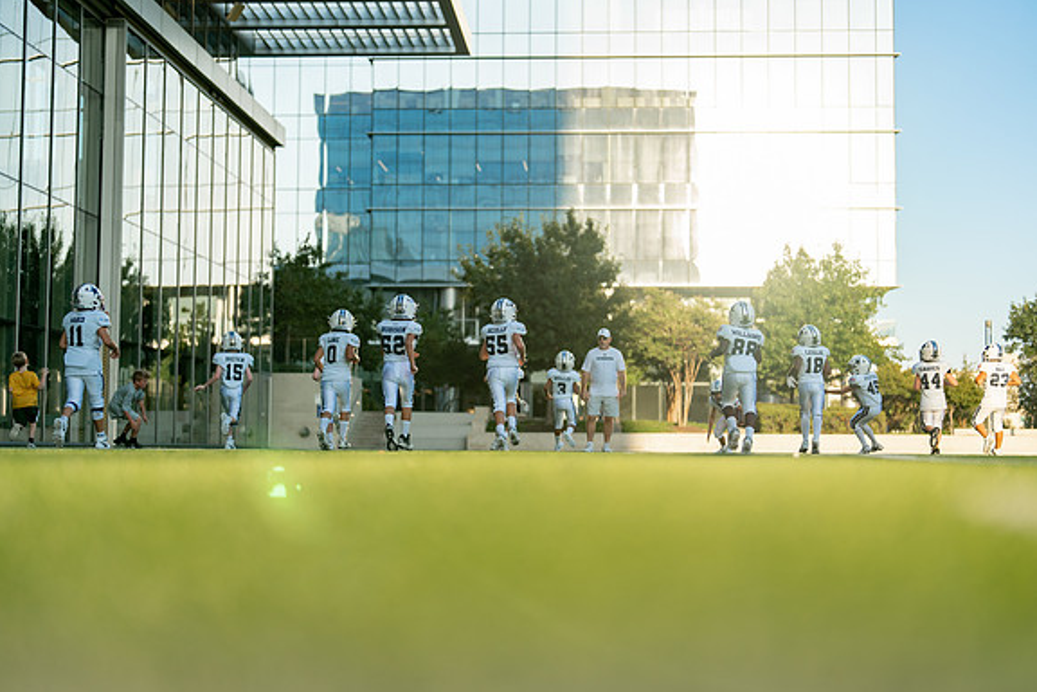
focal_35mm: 55
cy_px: 337
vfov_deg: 24.6
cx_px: 518
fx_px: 1584
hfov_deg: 36.2
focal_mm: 50
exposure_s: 1/3200
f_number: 1.2
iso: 125
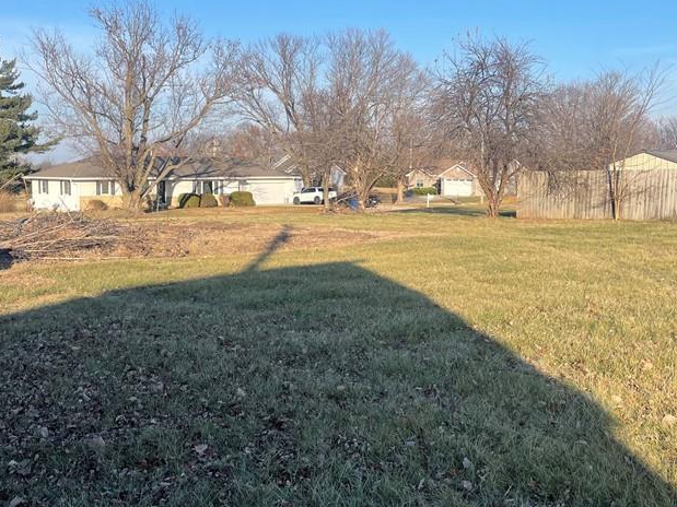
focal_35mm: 43
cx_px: 346
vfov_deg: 33.6
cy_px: 254
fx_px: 841
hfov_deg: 43.9
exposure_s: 1/2212
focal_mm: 4.2
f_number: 1.6
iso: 32
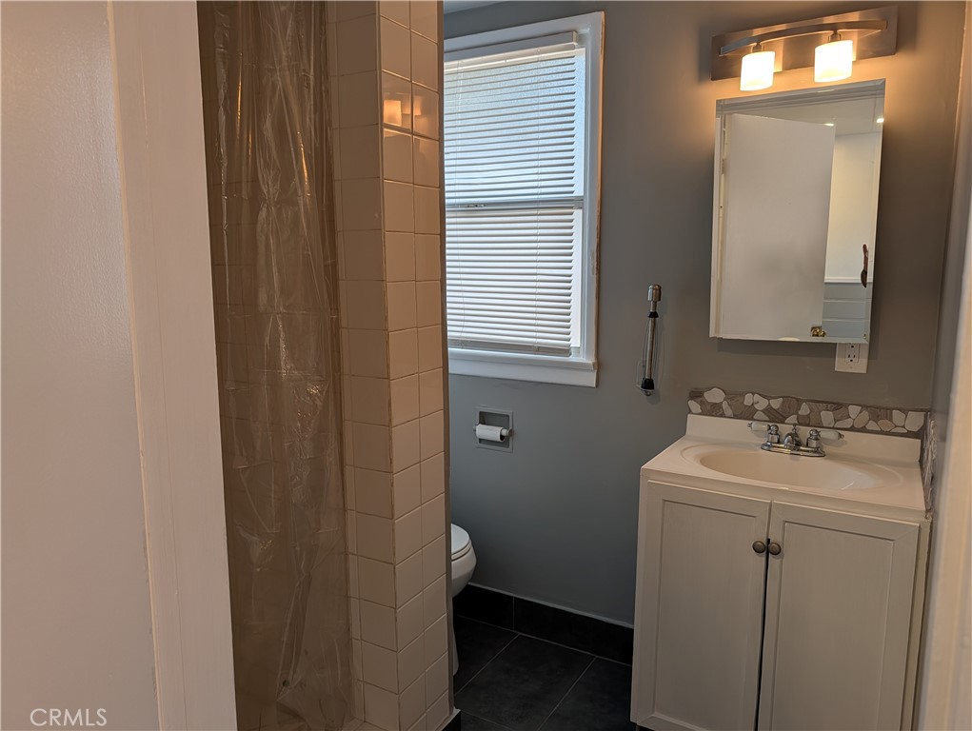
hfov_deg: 71.5
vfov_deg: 56.9
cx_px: 486
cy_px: 366
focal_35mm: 24
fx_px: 675
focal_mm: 6.9
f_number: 1.68
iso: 30
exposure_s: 1/60
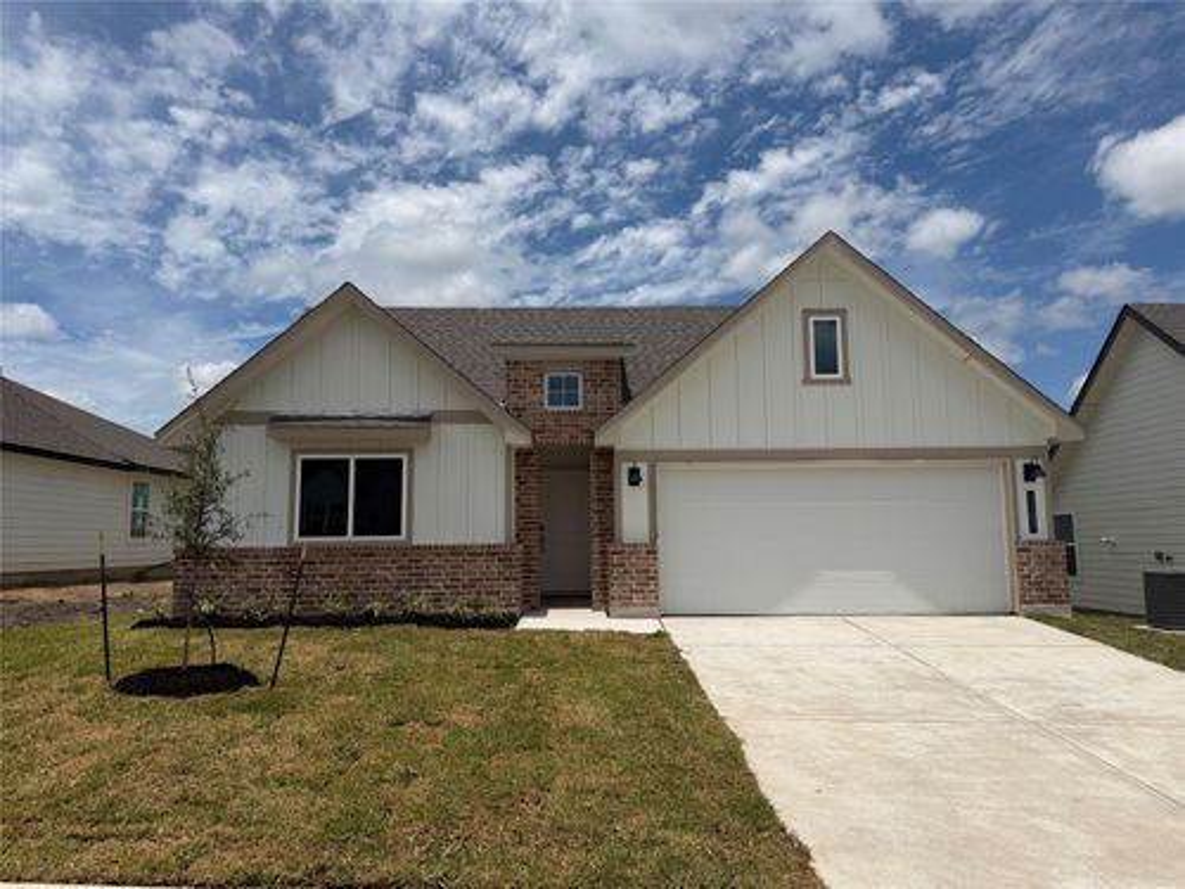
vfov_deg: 56.8
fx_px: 822
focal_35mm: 24
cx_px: 592
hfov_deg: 71.6
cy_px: 444
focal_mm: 6.76
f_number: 1.78
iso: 100
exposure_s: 1/14286
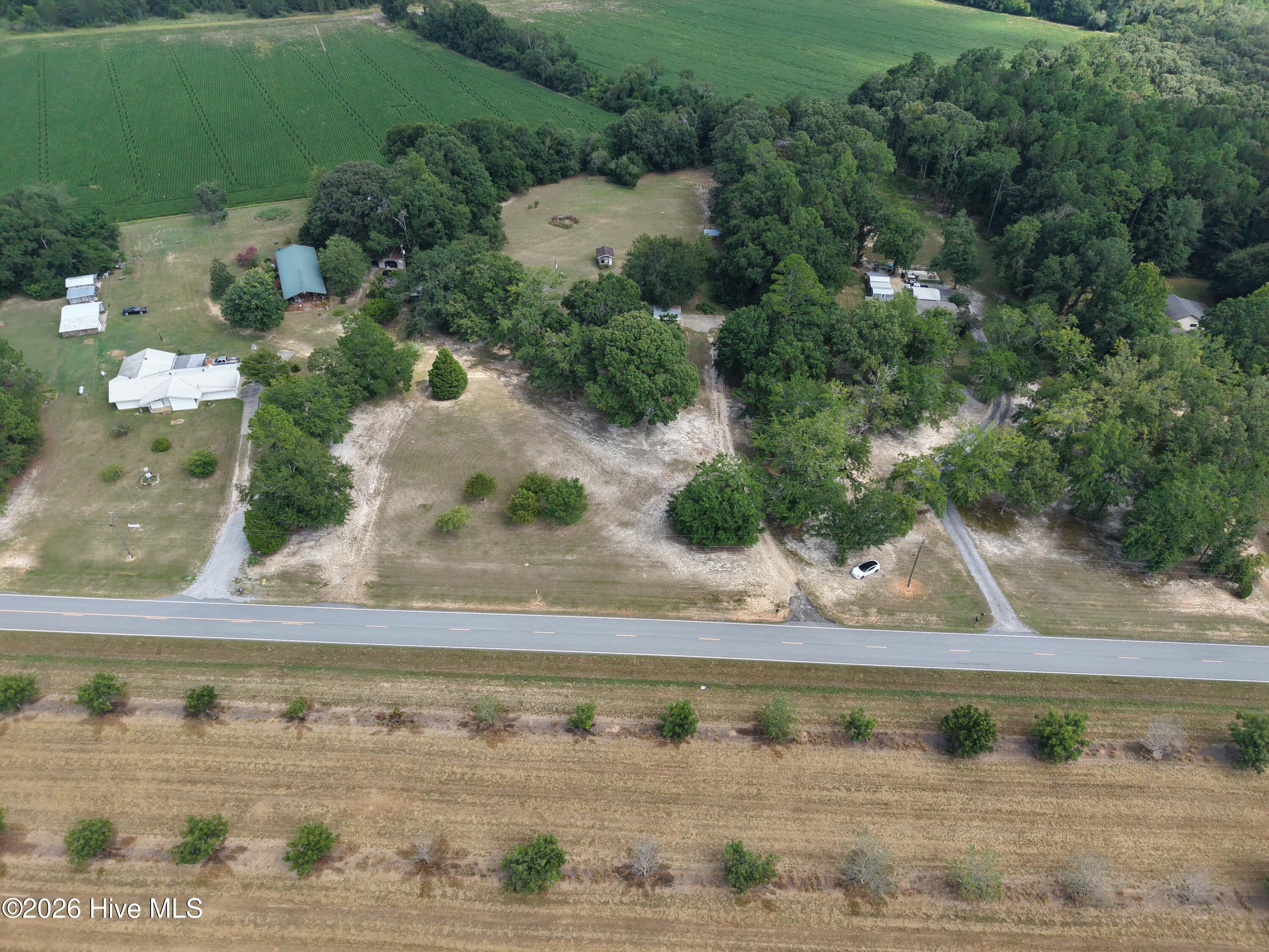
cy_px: 476
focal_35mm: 24
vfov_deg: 56.8
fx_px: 880
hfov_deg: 71.6
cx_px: 634
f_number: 1.8
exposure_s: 1/1000
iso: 100
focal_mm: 8.67
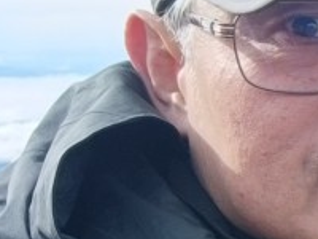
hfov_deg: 12.7
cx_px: 744
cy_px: 177
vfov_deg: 12.0
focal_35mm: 123
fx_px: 1130
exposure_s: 1/799
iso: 58
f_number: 2.45
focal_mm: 3.24
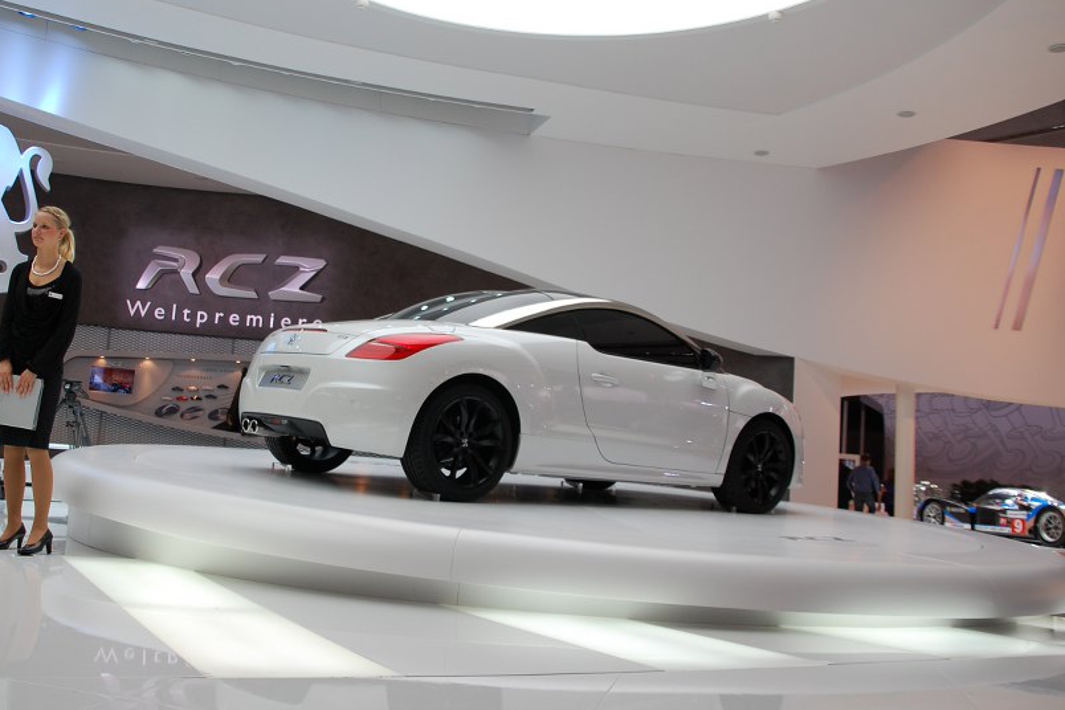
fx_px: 1242
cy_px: 336
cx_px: 415
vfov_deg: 31.9
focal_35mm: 42
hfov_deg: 46.1
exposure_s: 1/125
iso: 280
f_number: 5.6
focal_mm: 22
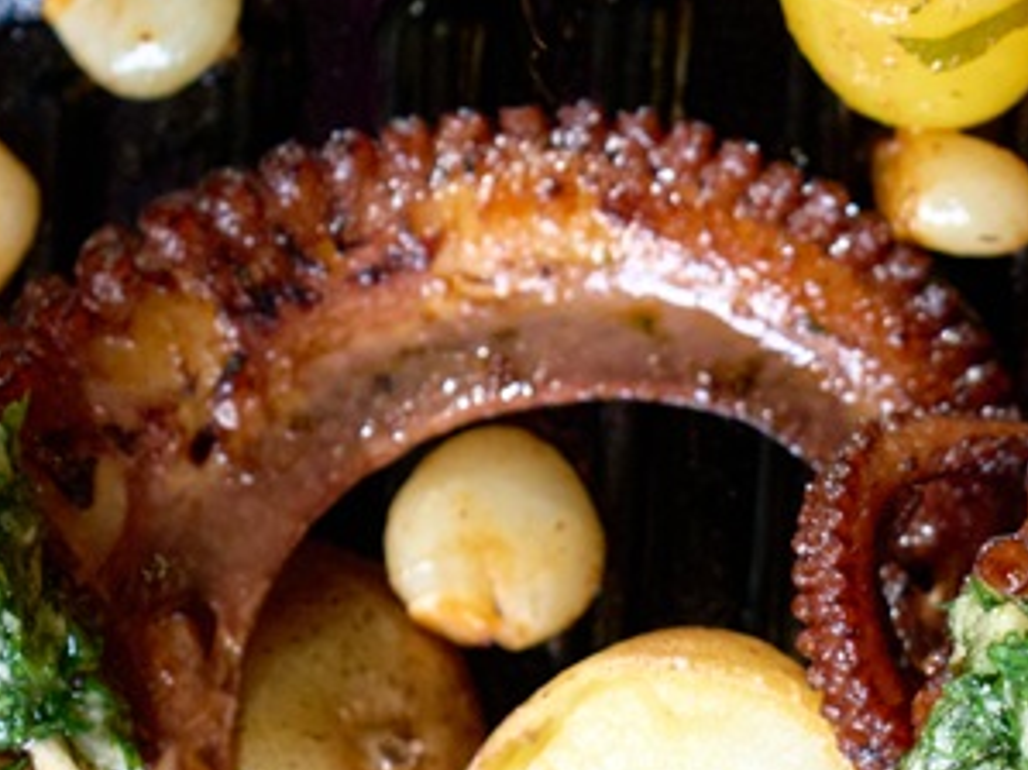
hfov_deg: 5.8
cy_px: 859
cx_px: 696
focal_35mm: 344
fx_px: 10212
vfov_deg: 4.3
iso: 2500
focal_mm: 75
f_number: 4
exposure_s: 1/250
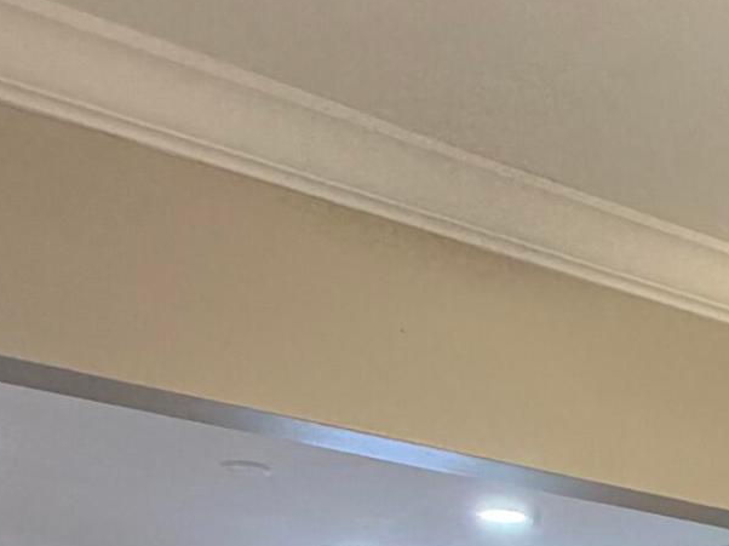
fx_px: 1410
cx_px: 892
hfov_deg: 25.7
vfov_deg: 16.8
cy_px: 1068
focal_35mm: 67
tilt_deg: -9.9
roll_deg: -0.2
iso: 160
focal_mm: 2.22
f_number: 2.2
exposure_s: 1/60
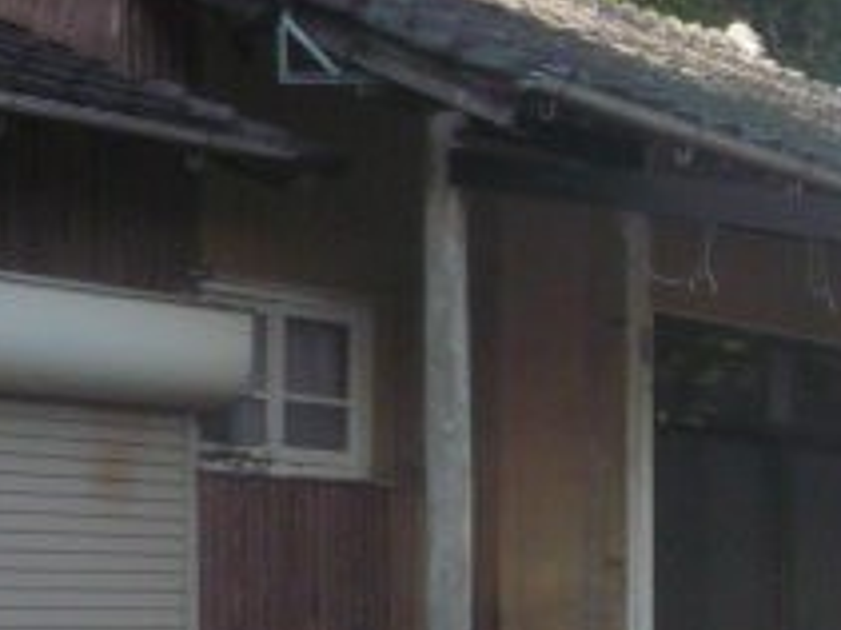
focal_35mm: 100
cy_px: 594
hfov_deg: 18.3
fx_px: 2428
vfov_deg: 14.6
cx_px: 1100
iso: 400
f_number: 2.8
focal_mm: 5.5
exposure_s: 1/1000
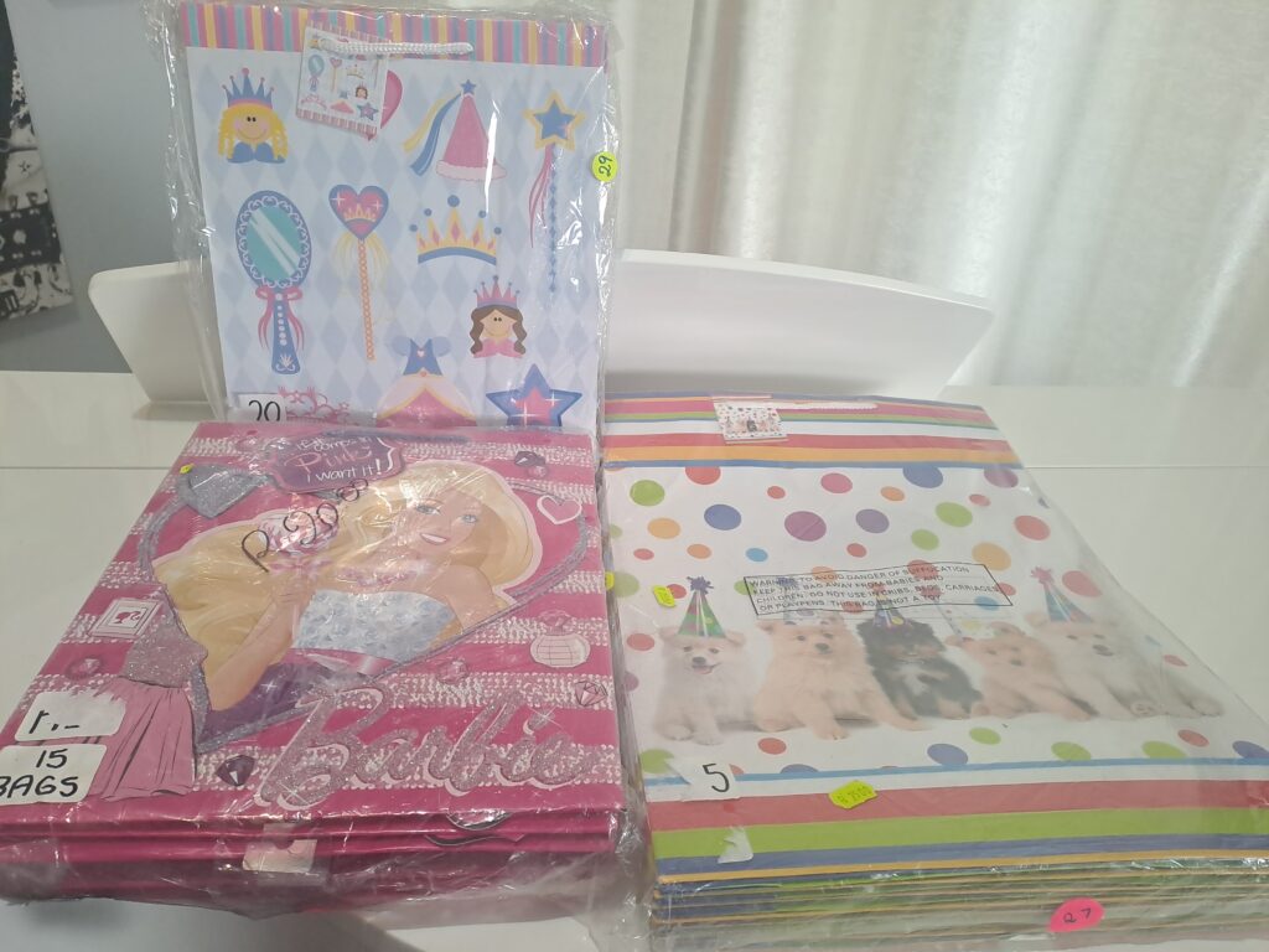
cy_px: 476
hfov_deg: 69.4
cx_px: 634
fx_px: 916
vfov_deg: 54.9
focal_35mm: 25
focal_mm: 4.65
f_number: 1.8
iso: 320
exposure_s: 1/60
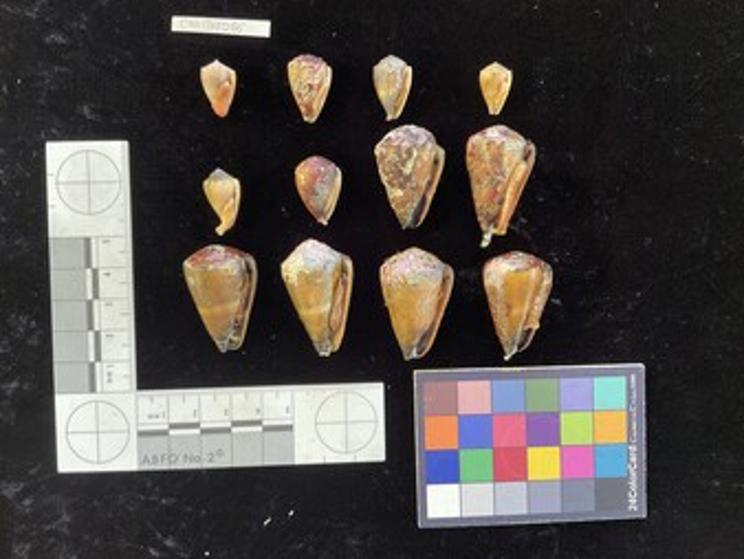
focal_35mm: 30
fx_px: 645
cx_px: 368
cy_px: 274
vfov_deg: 46.8
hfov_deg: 59.9
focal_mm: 3
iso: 125
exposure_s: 1/50
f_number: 1.8
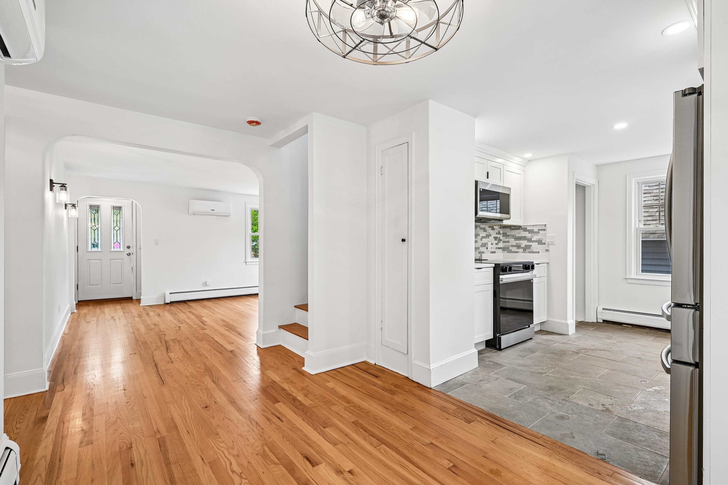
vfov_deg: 73.7
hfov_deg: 96.7
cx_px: 364
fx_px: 324
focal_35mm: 16
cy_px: 242
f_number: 8
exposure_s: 1/30
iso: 400
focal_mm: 16
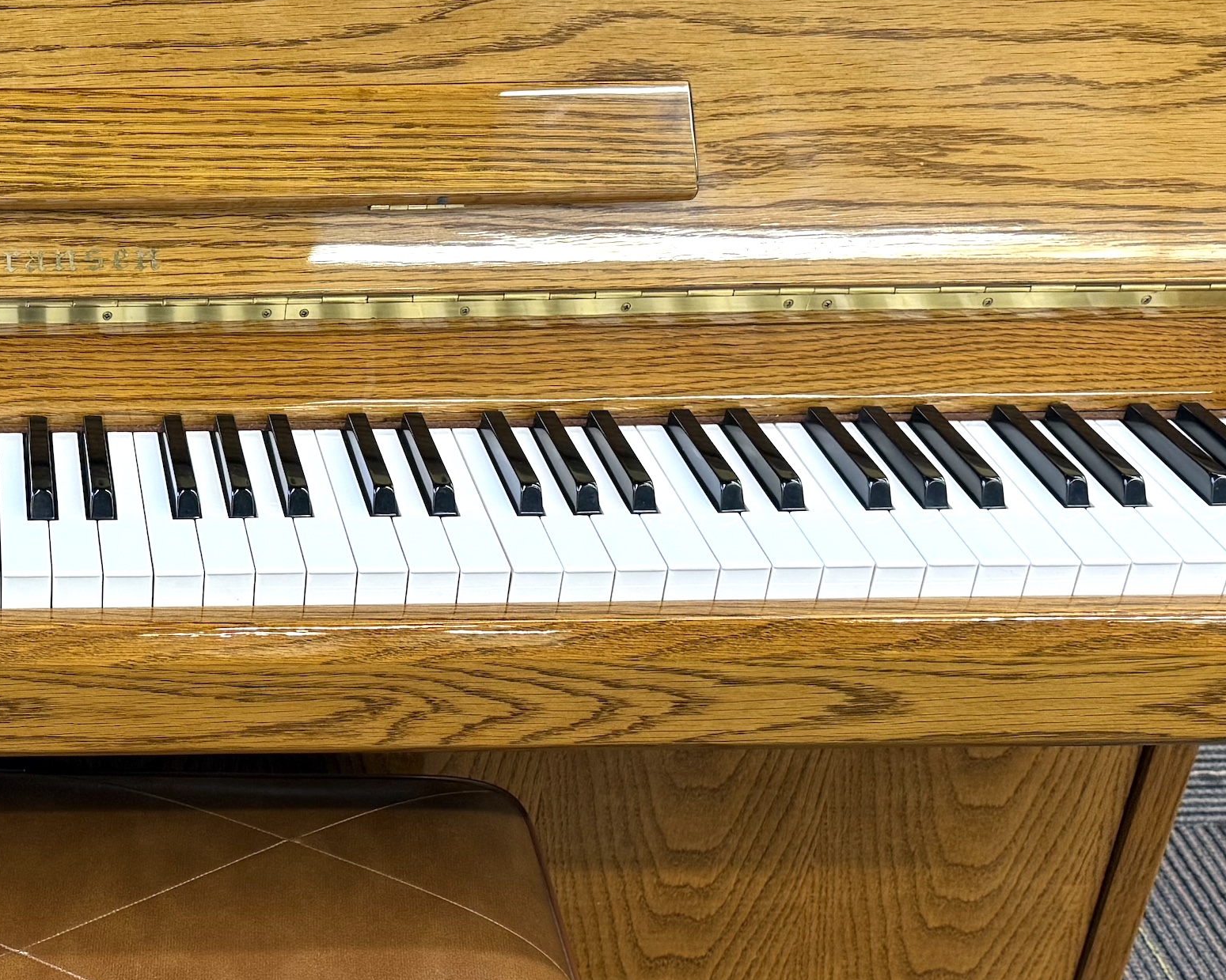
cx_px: 4
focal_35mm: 60
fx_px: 2177
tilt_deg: -34.6
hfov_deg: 29.4
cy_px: 633
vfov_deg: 25.3
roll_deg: -1.0
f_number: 1.78
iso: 200
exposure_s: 1/93
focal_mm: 6.76
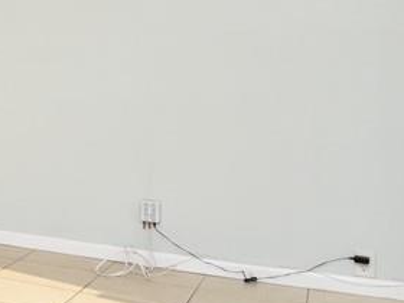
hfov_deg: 22.2
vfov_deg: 25.8
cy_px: 84
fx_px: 654
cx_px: -309
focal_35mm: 56
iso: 400
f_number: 6.3
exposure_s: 1/160
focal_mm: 10
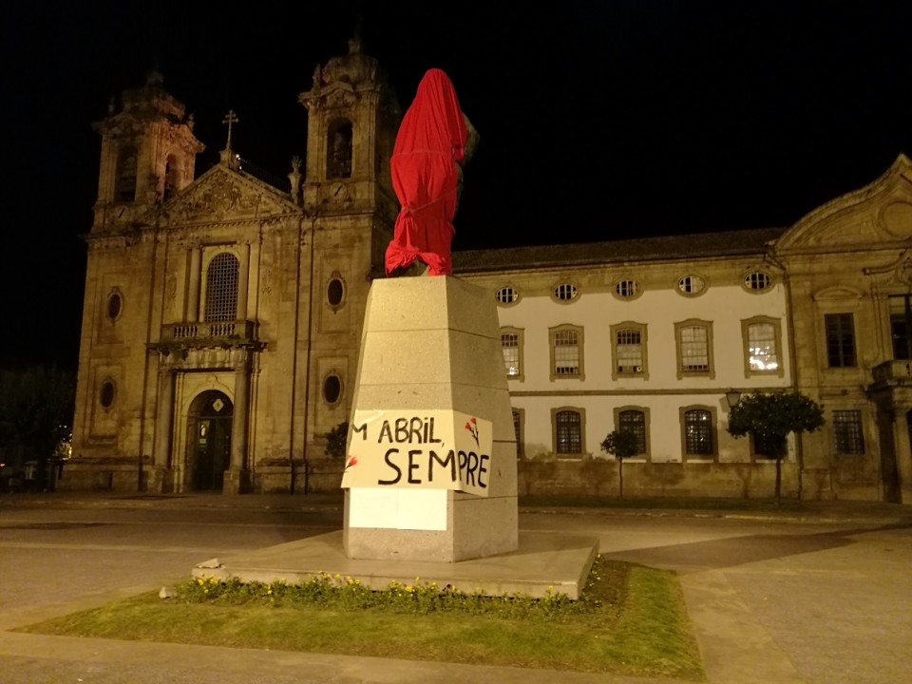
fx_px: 711
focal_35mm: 27
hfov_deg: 65.3
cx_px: 456
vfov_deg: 51.4
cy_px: 342
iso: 400
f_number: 2.2
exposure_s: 1/20
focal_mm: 4.5
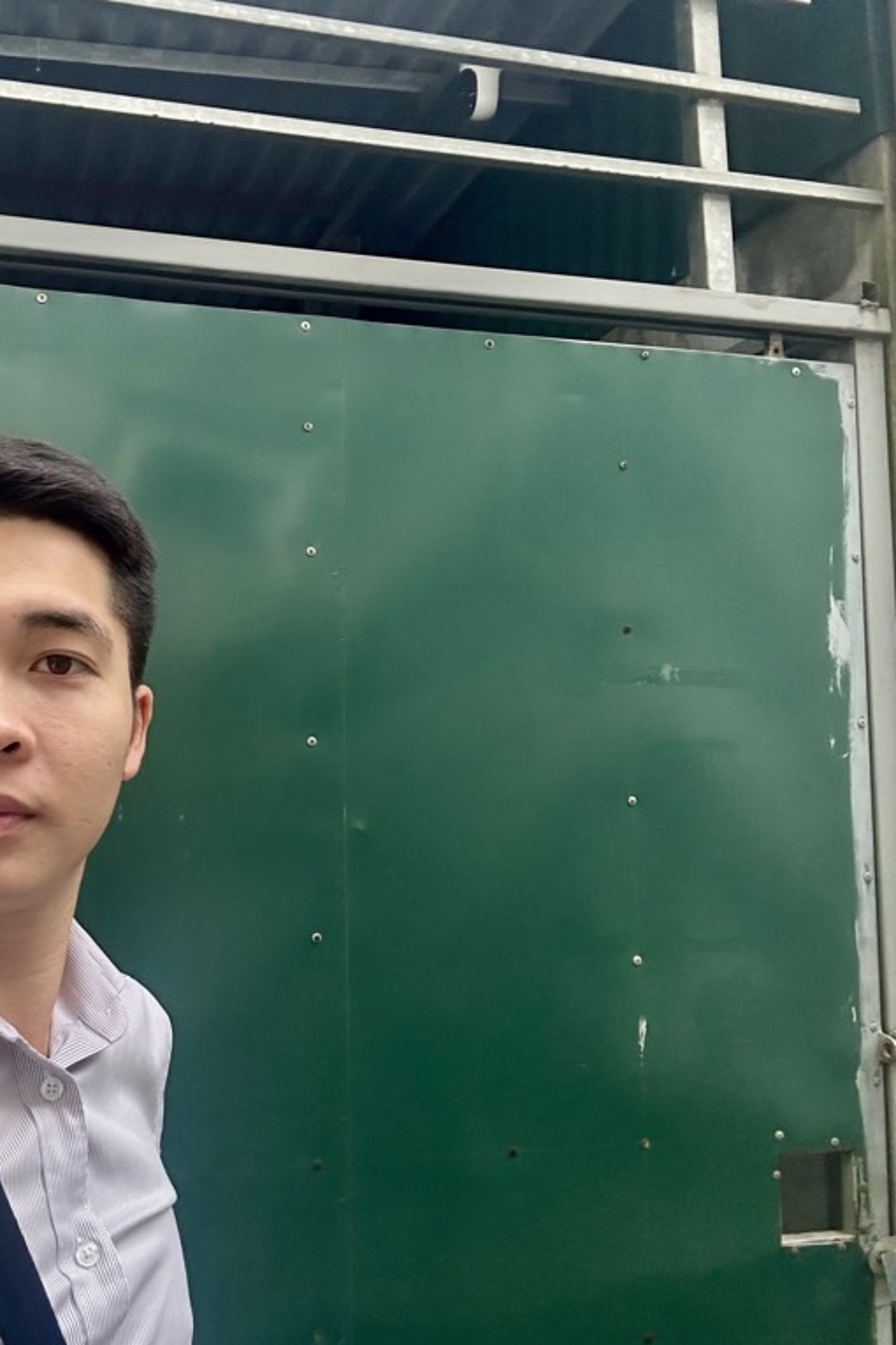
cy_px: 673
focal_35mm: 32
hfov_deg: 40.3
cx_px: 262
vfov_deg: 58.7
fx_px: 1195
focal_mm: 2.69
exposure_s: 1/60
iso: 125
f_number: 1.9
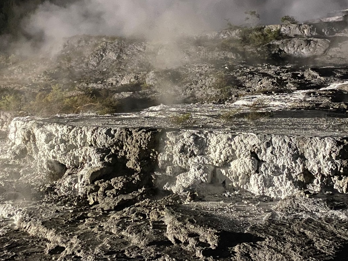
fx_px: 483
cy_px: 112
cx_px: 174
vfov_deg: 30.2
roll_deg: +0.6
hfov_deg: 39.7
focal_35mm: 48
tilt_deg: -2.2
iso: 500
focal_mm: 4.25
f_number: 1.8
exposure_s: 1/12
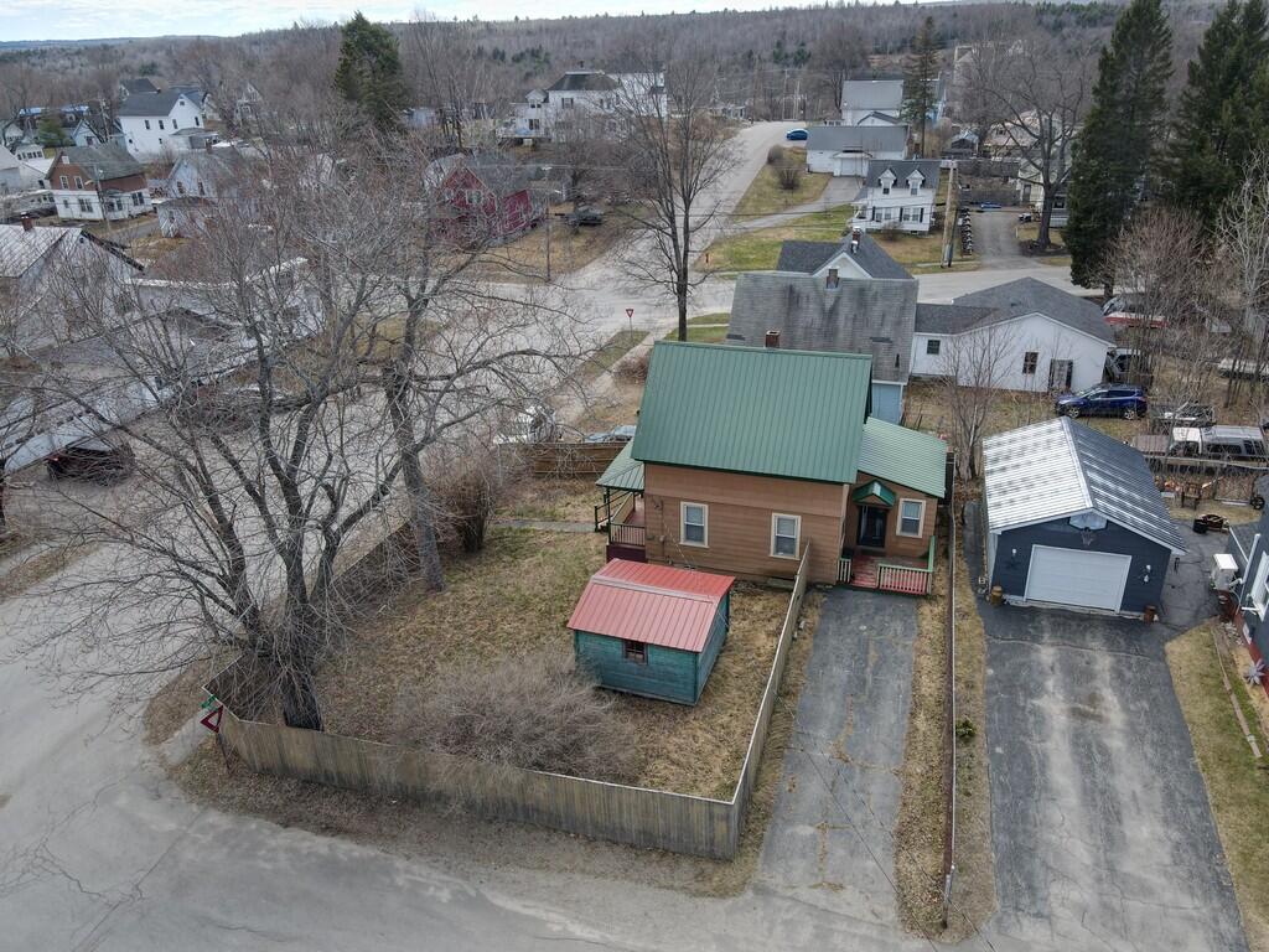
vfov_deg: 56.8
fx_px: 880
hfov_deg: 71.6
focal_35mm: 24
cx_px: 634
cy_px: 476
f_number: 2.8
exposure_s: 1/240
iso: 100
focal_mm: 4.5
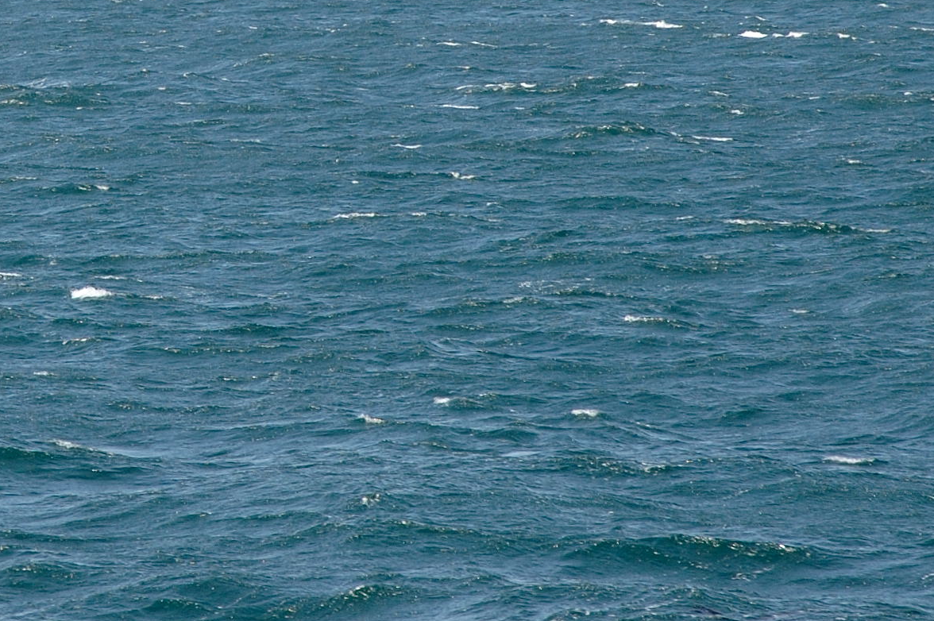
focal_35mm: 261
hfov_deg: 7.9
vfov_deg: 5.2
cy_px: -92
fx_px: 6766
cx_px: 116
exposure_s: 1/320
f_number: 9
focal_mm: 70
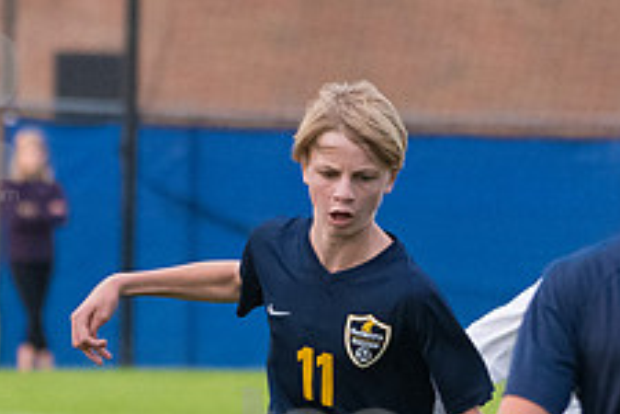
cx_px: 325
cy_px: 486
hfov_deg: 2.7
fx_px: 13295
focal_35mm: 772
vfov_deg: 1.8
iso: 3200
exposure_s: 1/2000
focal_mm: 200
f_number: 5.6
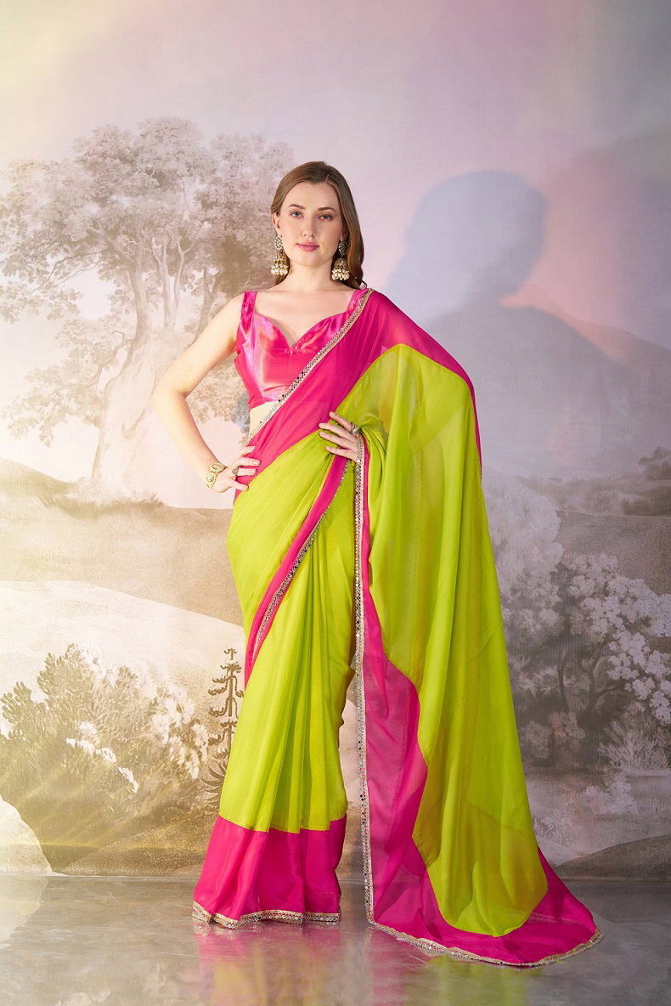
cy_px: 503
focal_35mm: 51
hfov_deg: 26.5
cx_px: 336
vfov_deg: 38.9
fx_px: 1425
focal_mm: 51
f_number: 4
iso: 160
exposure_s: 1/160
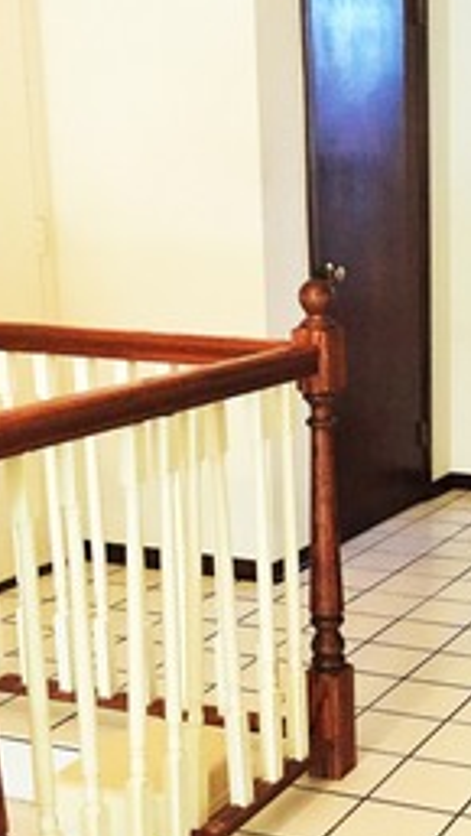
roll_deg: -0.1
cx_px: 529
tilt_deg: -12.5
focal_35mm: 59
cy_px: 465
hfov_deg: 19.5
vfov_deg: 35.4
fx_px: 1307
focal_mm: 4.15
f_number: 2.2
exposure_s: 1/17
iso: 250
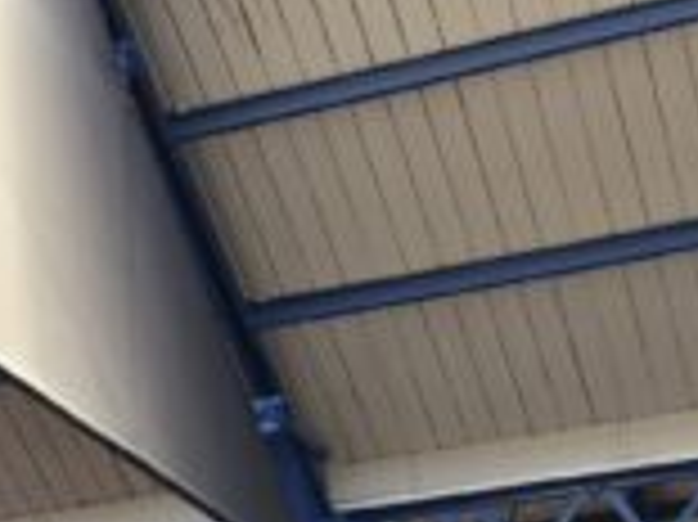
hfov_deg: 15.6
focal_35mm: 114
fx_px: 2297
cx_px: -405
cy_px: 1278
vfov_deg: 10.9
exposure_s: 1/50
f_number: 1.65
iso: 250
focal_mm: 6.14
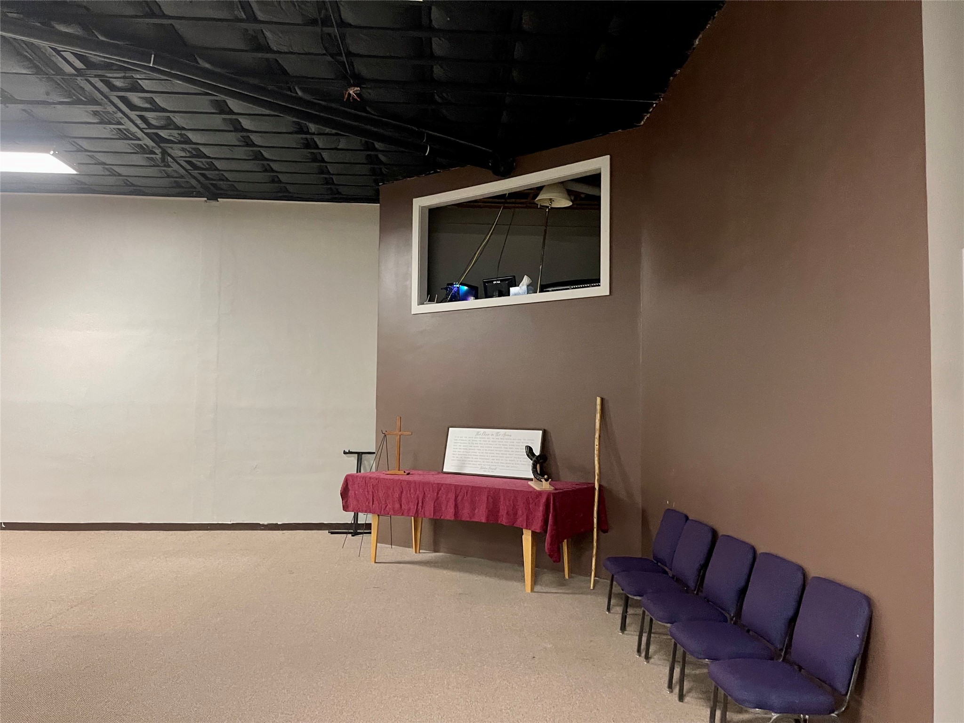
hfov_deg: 67.3
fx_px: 724
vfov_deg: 53.1
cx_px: 482
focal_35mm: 26
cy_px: 362
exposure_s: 1/40
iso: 500
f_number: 1.6
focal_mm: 5.1
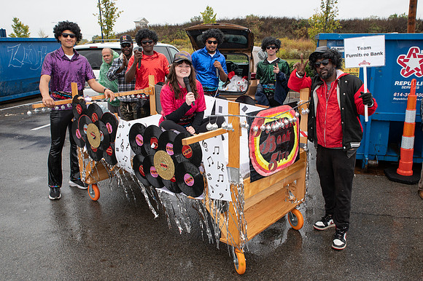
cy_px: 132
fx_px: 389
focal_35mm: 33
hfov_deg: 57.0
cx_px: 224
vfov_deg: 39.7
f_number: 6.3
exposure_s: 1/200
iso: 400
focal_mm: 29
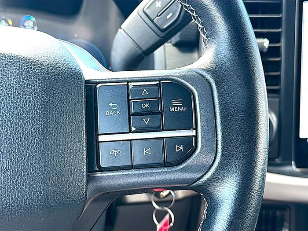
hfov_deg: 44.8
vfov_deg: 34.3
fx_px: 374
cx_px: 154
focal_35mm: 42
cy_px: 116
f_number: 1.78
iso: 64
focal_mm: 6.86
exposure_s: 1/81
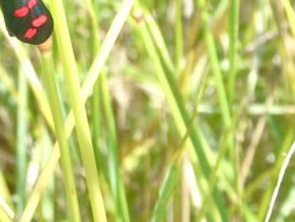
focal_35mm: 270
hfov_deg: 7.3
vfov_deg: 5.5
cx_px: 87
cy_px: -83
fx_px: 2302
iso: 80
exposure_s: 1/30
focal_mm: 17
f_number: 8
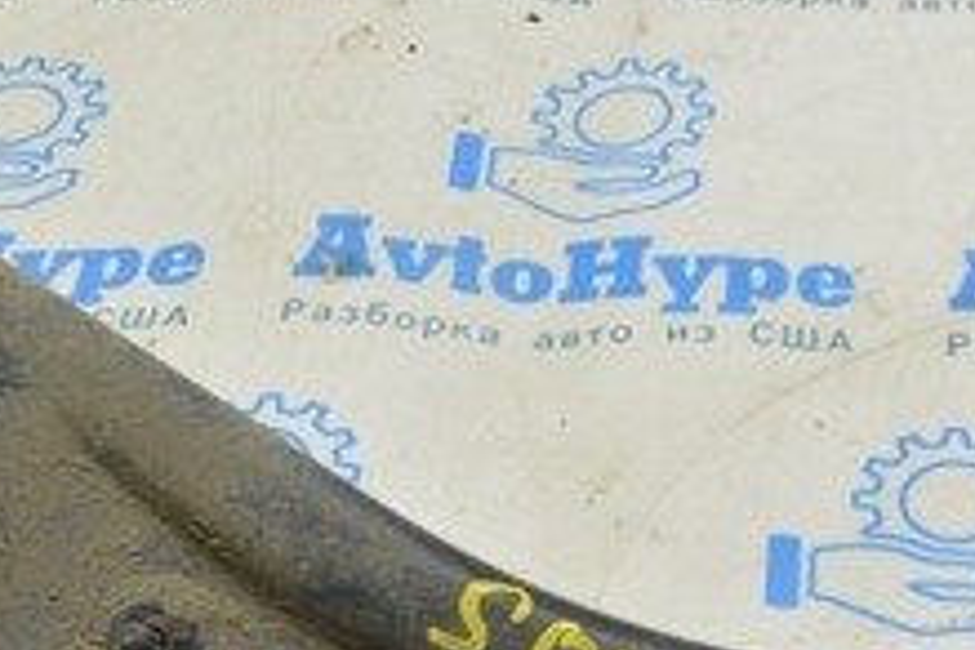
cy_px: 710
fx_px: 2844
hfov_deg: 19.3
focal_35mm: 105
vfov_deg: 12.8
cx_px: 784
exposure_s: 1/20
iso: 400
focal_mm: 24
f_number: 5.6
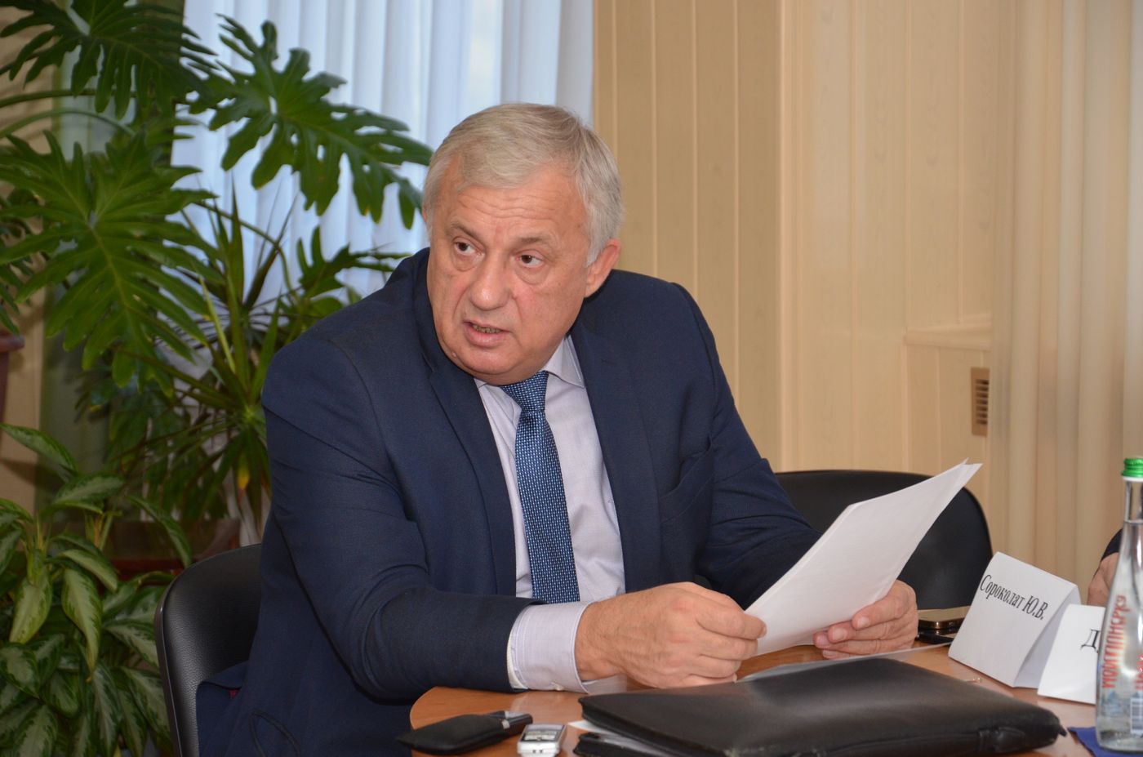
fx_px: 4039
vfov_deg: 10.7
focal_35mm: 128
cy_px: 378
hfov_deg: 16.1
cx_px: 572
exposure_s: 1/200
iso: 800
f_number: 5.6
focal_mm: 85
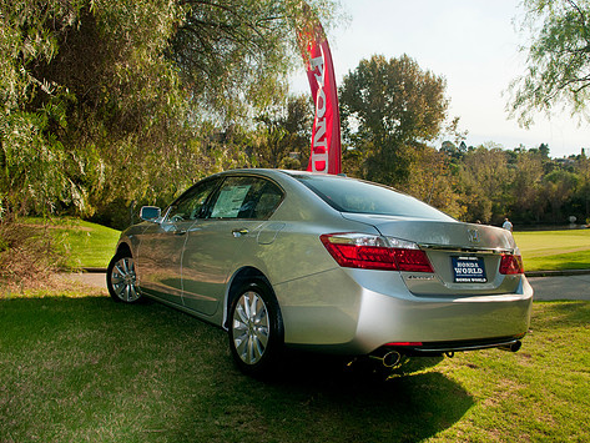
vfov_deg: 46.8
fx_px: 511
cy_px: 223
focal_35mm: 30
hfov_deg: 59.9
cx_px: 306
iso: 250
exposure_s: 1/320
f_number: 5
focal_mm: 17
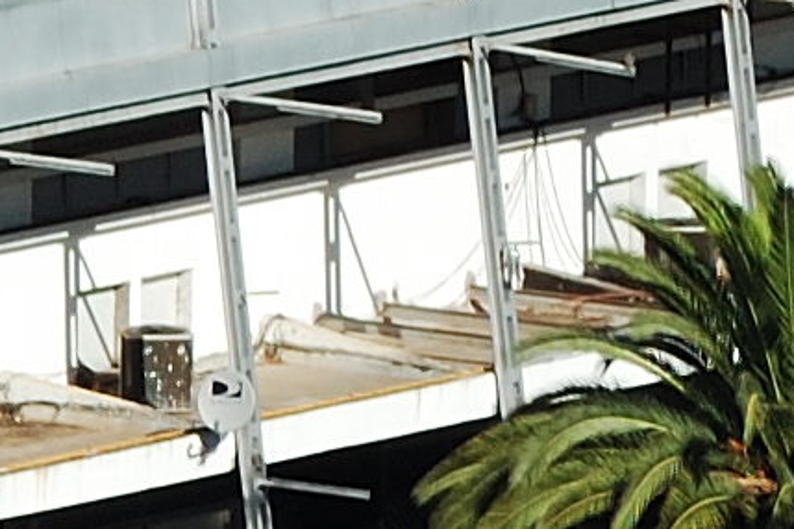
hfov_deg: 1.4
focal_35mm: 1419
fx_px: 31283
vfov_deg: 1.0
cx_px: -1695
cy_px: -83
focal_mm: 135
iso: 200
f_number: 16
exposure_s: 1/160
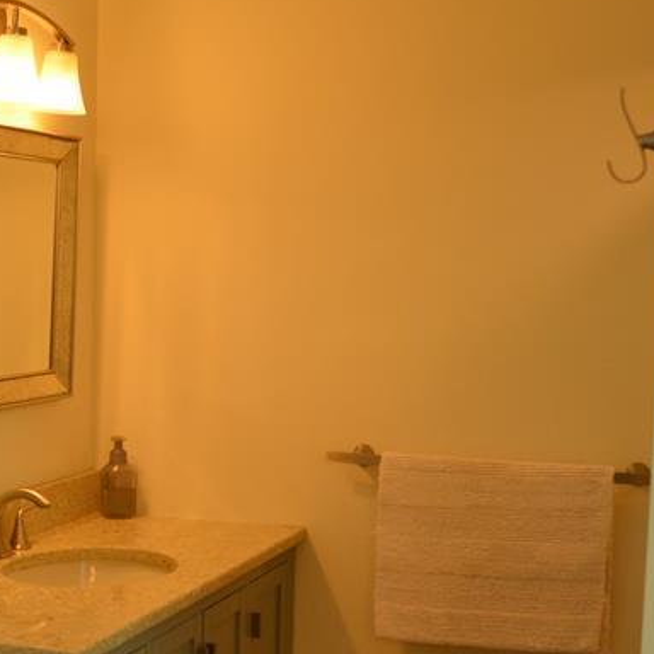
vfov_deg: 26.4
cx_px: 125
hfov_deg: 26.0
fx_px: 1389
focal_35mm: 65
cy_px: 425
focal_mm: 18
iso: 640
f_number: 4
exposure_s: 1/60
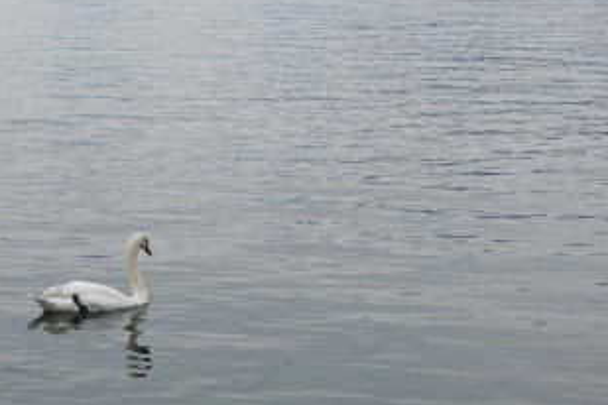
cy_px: -117
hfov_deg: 16.8
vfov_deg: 11.1
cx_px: 75
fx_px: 2031
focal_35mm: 120
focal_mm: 31
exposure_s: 1/80
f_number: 13
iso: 100
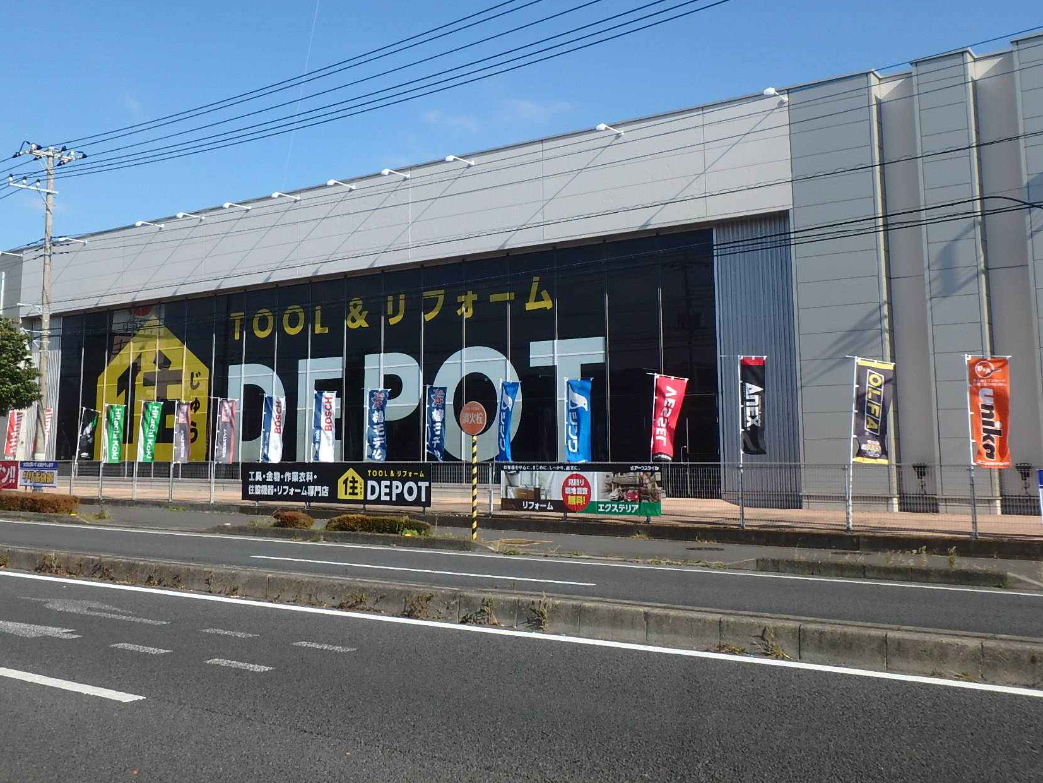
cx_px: 453
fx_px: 1085
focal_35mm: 36
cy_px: 335
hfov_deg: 51.2
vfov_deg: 39.6
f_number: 4.7
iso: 125
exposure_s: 1/800
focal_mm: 5.6
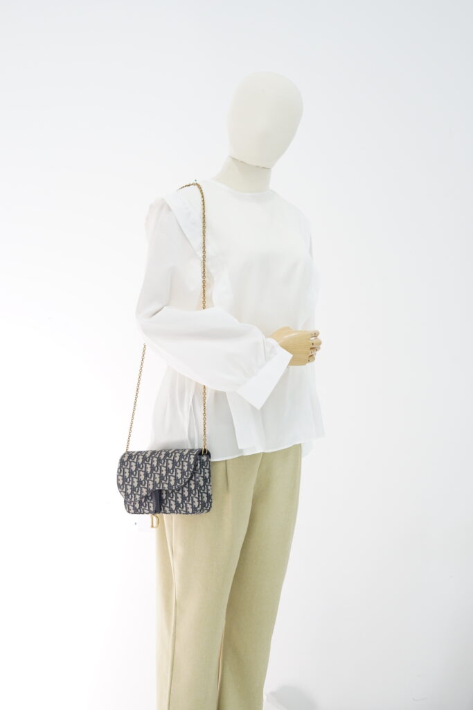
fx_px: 985
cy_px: 355
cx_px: 236
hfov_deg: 27.0
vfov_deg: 39.6
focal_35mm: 50
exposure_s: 1/13
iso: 800
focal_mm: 50
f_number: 6.3
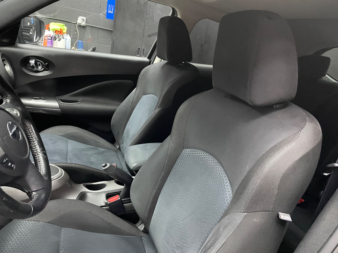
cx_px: 169
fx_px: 254
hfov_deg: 67.3
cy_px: 126
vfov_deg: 53.1
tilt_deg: -17.7
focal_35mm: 26
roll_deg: -11.7
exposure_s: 1/30
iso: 640
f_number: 1.6
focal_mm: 4.2
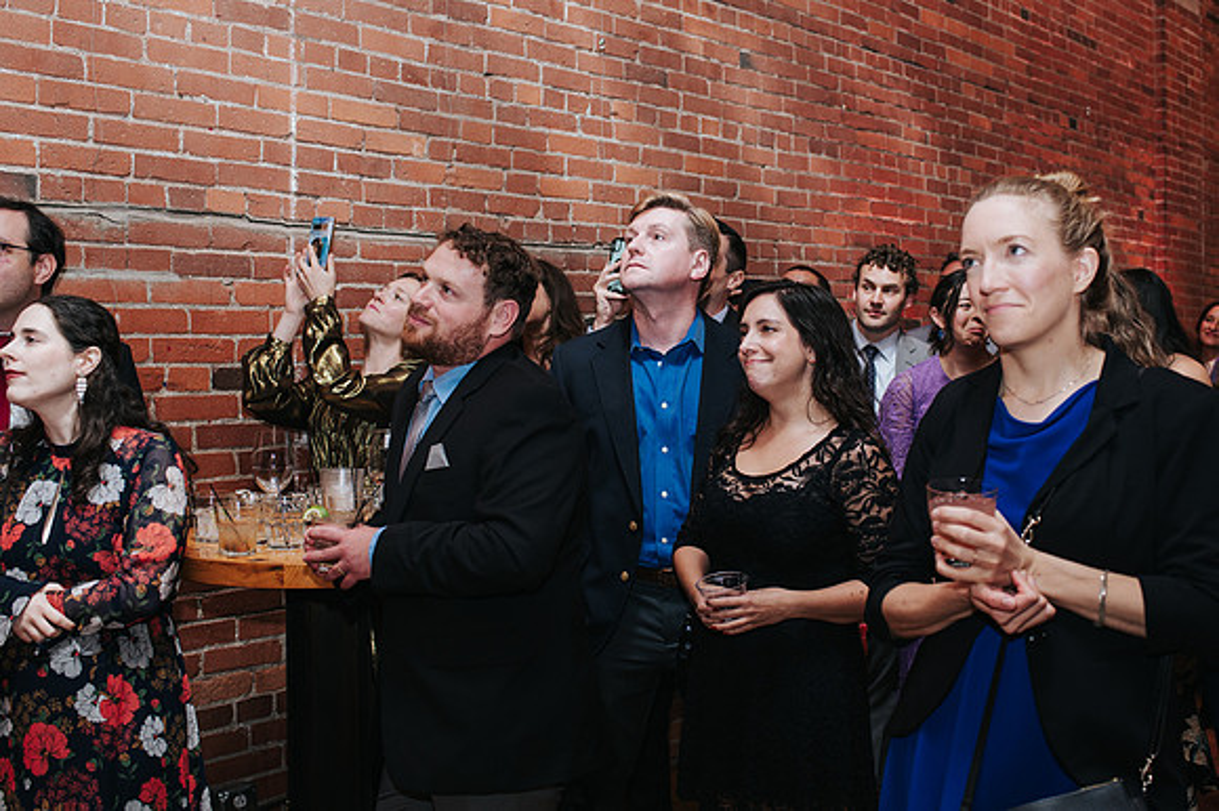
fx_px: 1346
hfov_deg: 48.7
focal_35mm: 40
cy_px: 378
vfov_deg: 33.5
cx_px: 651
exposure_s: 1/200
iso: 800
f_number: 3.5
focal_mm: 35
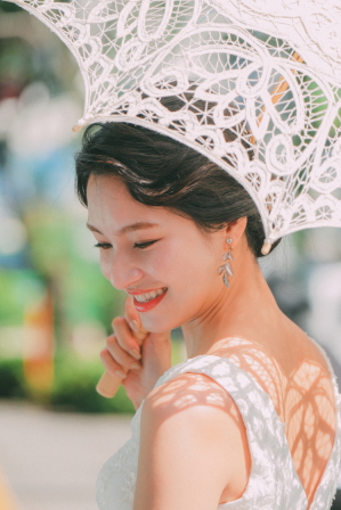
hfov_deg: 6.1
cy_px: 253
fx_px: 3194
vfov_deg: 9.1
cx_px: 177
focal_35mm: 225
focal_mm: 140
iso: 160
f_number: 3.2
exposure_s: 1/1000
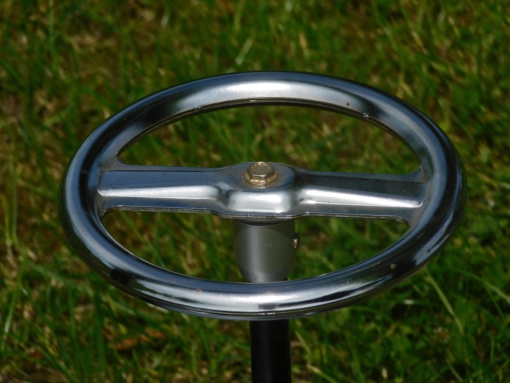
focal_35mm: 440
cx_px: 255
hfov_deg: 4.5
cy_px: 192
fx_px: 6483
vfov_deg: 3.4
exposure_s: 1/1250
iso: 125
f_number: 5.9
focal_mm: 78.1
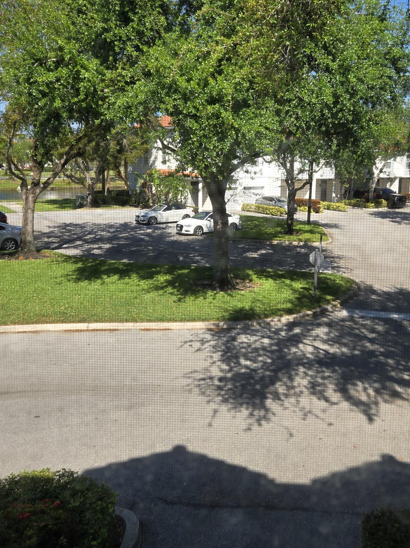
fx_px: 506
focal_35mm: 32
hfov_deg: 43.9
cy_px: 229
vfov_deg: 56.5
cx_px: 246
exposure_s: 1/784
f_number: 1.8
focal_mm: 5.4
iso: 25
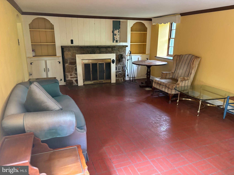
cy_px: 88
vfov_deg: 53.1
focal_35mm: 26
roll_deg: +0.0
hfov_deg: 67.3
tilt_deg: -15.5
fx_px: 176
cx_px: 117
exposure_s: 1/60
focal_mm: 5.96
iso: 400
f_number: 1.6
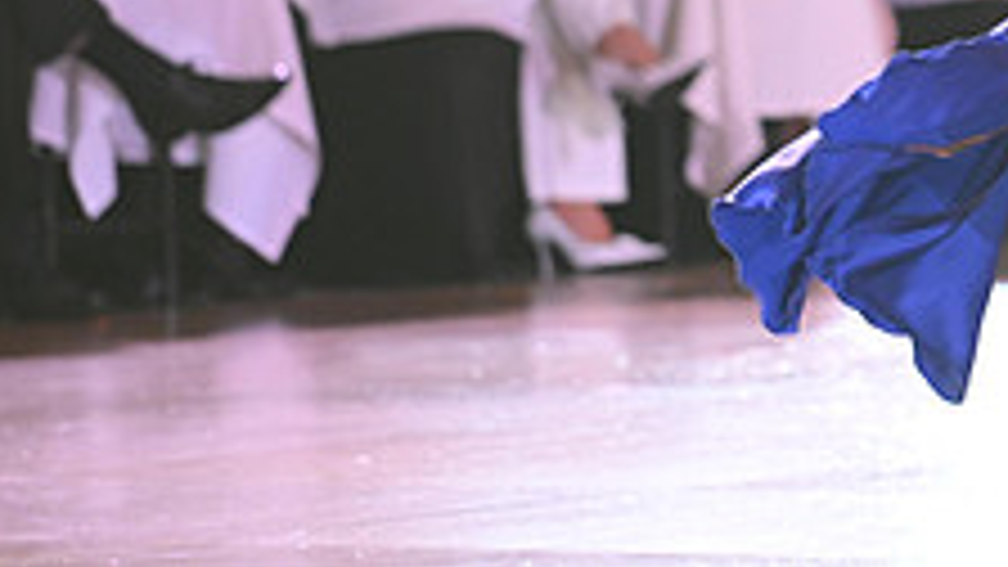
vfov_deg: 2.2
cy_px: -299
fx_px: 14513
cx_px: 1080
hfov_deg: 4.0
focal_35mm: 543
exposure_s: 1/200
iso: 1600
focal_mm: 200
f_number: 4.5
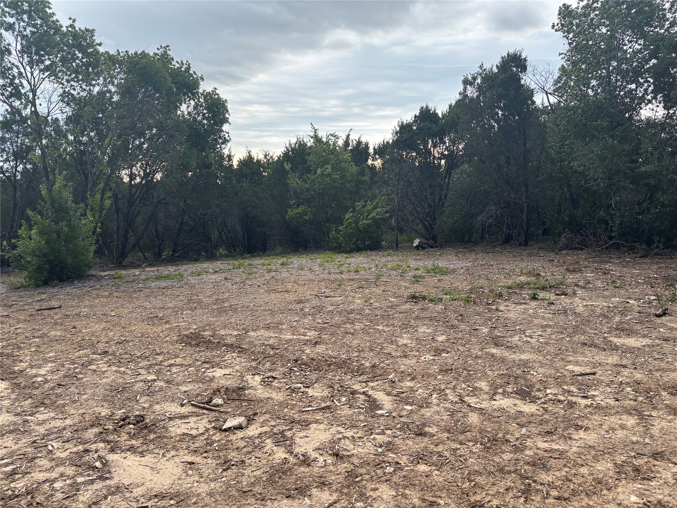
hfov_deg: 67.3
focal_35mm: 26
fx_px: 508
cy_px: 254
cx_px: 338
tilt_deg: -4.9
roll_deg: -1.6
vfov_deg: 53.1
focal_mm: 5.96
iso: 100
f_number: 1.6
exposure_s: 1/121
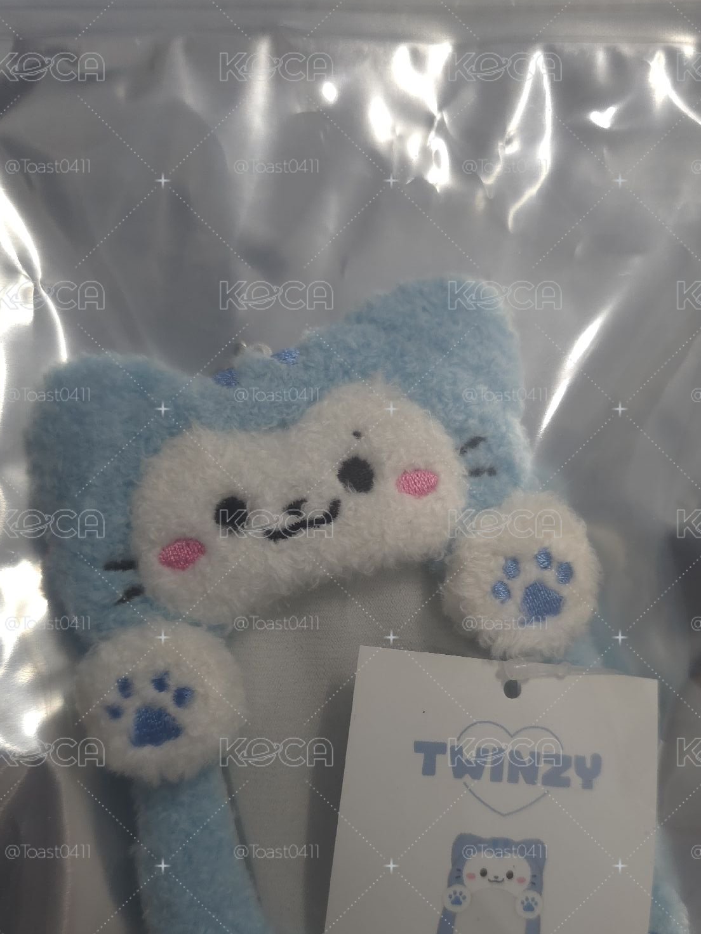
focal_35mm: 30
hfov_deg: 46.7
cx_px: 391
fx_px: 810
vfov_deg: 59.5
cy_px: 561
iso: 160
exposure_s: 1/51
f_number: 1.7
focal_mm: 6.3
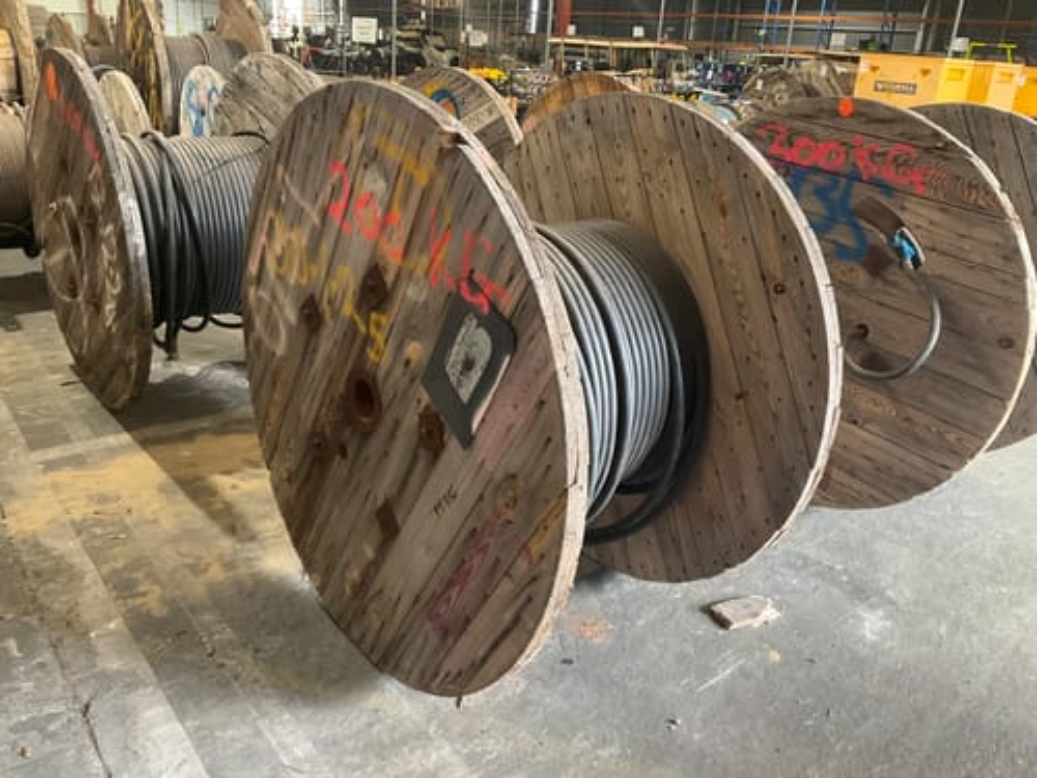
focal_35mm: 29
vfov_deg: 48.2
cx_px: 518
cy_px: 389
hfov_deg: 61.7
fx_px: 869
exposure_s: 1/50
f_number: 1.8
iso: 160
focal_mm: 3
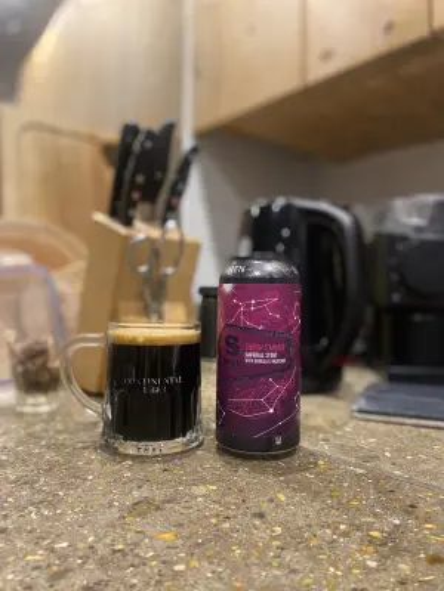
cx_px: 222
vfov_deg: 67.3
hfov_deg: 53.1
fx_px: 445
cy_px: 296
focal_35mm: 26
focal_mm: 4.25
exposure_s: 1/25
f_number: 1.8
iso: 500
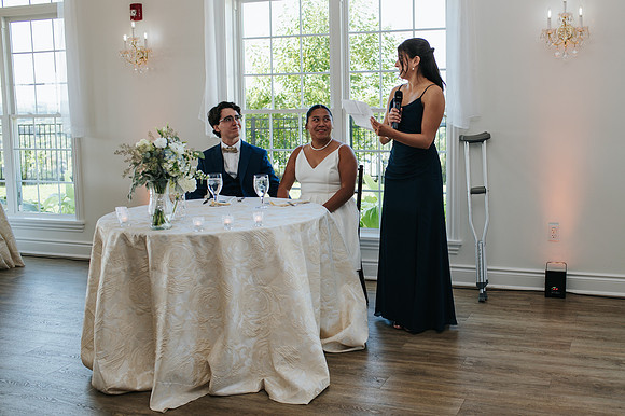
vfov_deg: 32.4
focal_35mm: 41
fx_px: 715
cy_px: 208
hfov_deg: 47.0
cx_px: 368
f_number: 3.2
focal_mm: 35
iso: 220
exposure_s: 1/200
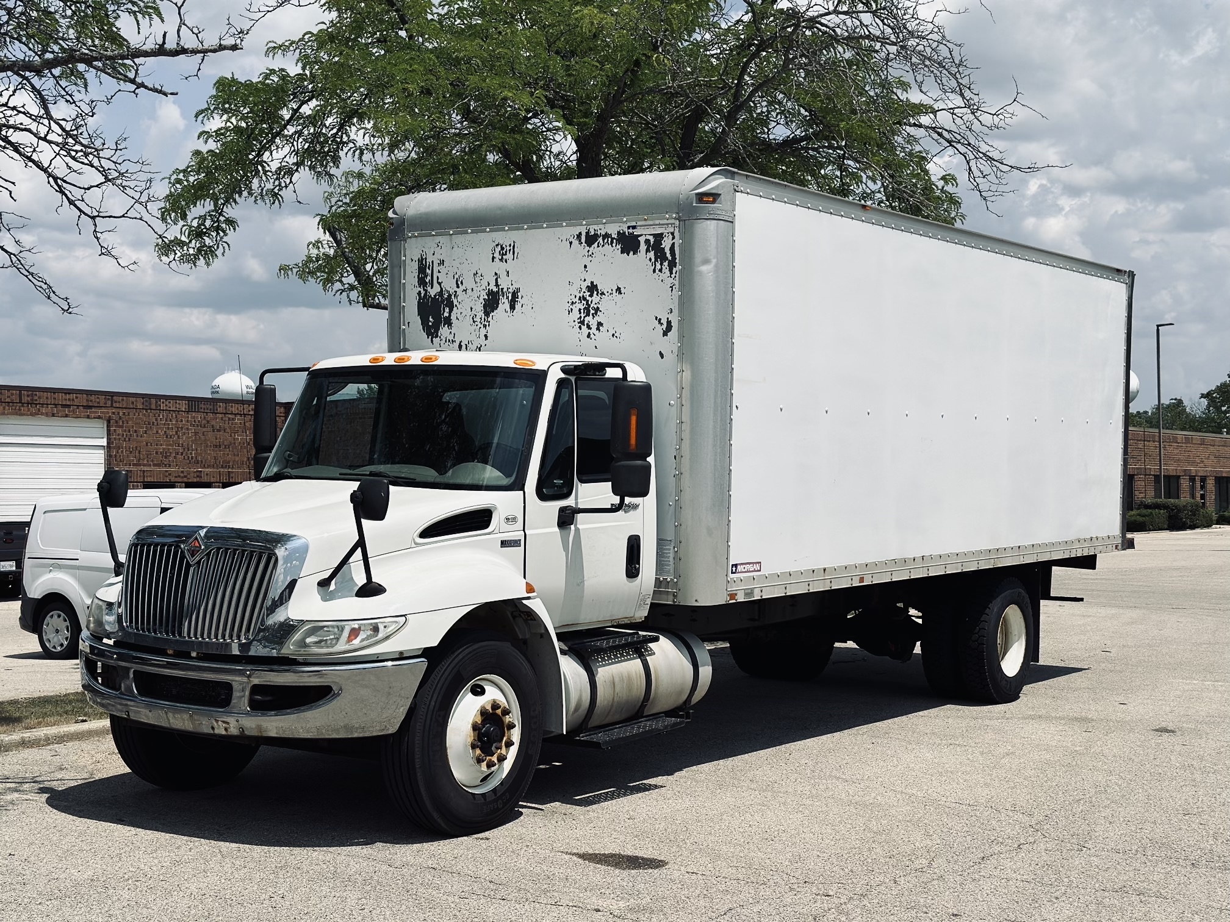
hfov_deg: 39.7
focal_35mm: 48
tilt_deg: +0.9
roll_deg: +0.8
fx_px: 1706
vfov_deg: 30.3
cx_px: 615
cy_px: 461
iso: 80
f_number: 1.78
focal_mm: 6.86
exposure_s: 1/12048
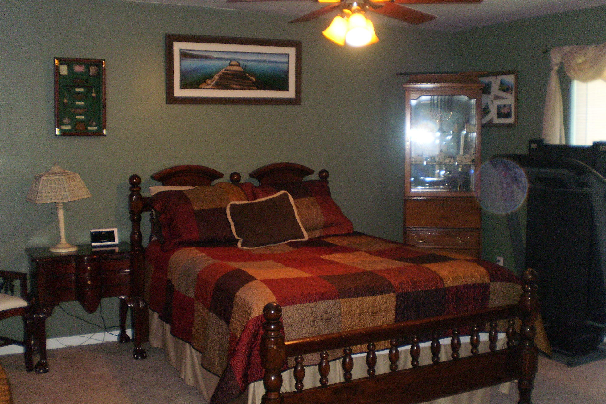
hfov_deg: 49.5
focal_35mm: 39
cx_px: 309
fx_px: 657
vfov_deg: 34.2
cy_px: 220
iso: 320
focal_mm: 6.3
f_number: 3.1
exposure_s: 1/30
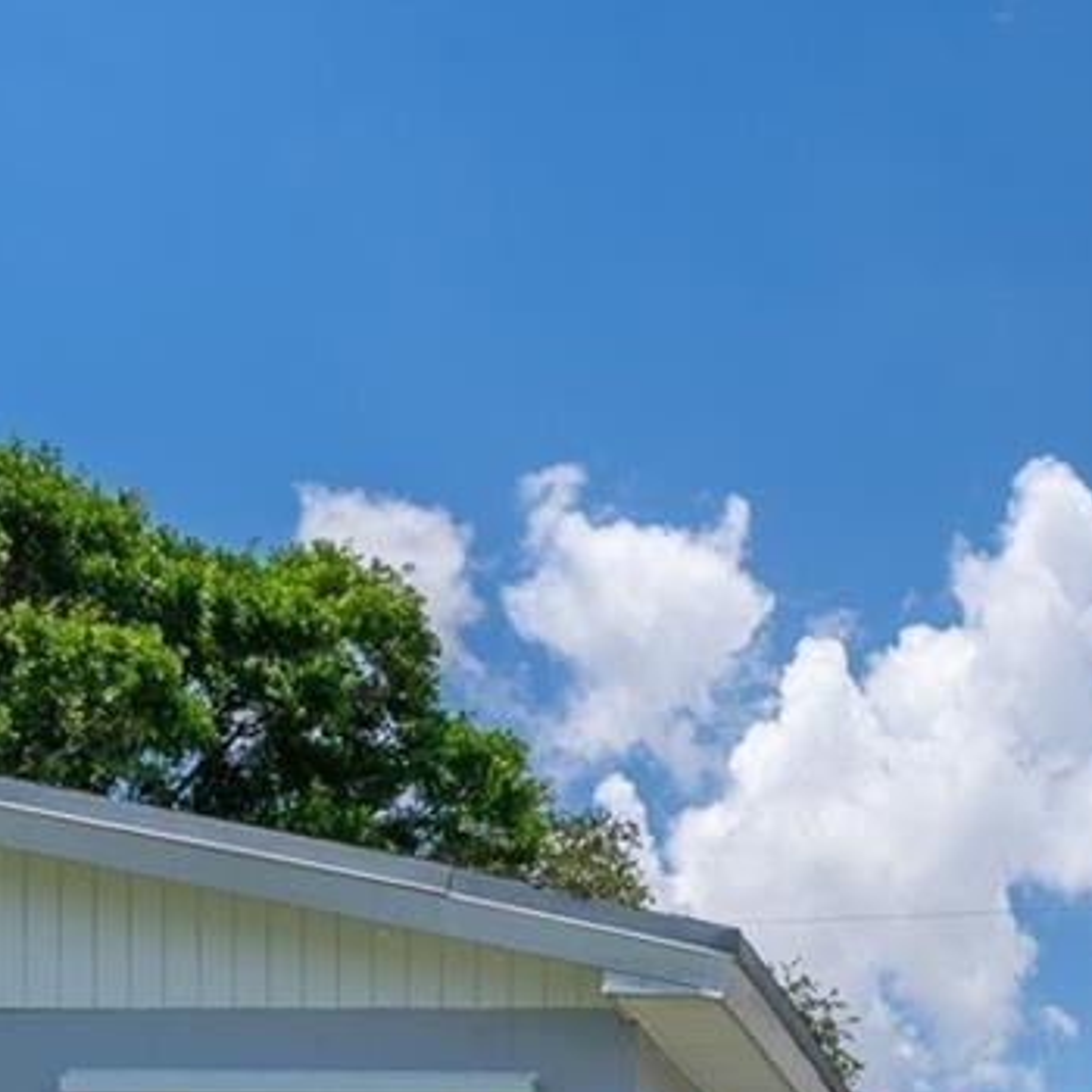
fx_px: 2432
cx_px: 1239
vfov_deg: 21.5
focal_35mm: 68
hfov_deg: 23.5
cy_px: 1601
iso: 100
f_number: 9
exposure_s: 1/320
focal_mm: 11.7
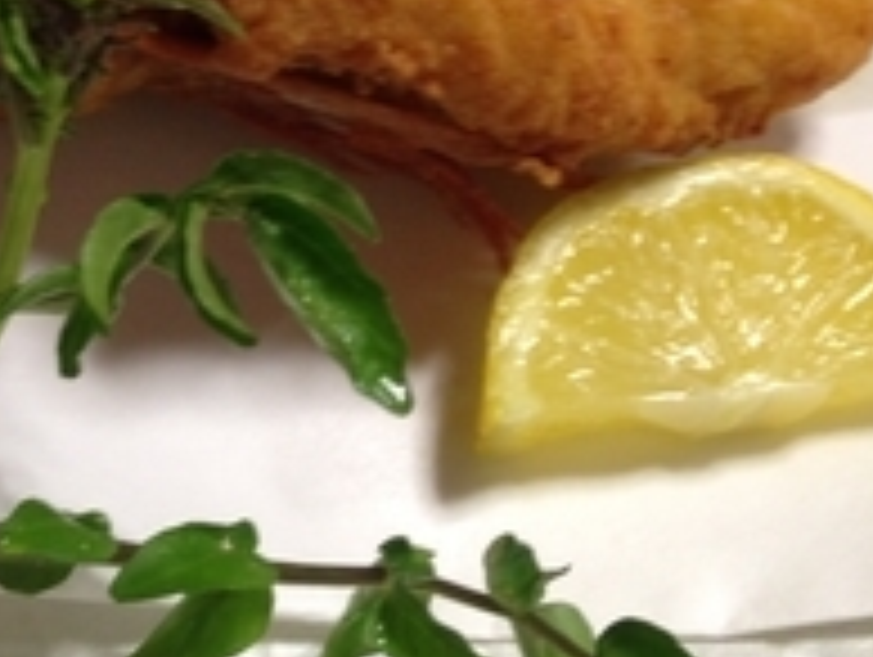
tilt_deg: -55.8
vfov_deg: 17.2
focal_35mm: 85
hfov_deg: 22.6
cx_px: 158
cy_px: 110
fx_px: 2146
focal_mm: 4.12
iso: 80
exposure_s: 1/20
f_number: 2.4
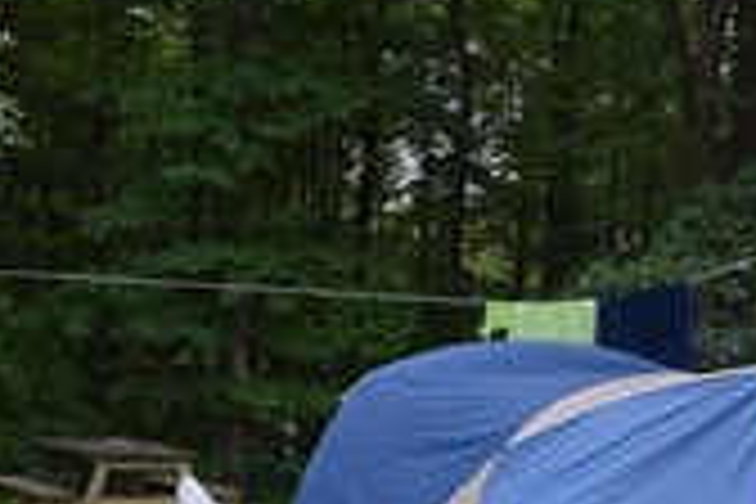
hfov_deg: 21.2
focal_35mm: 96
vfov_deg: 13.9
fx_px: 2016
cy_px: 569
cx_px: 378
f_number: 5.6
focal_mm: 24
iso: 220
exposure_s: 1/125
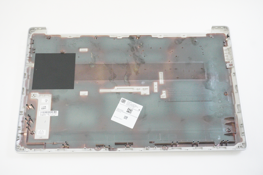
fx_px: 372
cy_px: 88
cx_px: 132
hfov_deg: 38.9
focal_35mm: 51
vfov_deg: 26.4
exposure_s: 1/200
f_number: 6.3
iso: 8000
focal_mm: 34
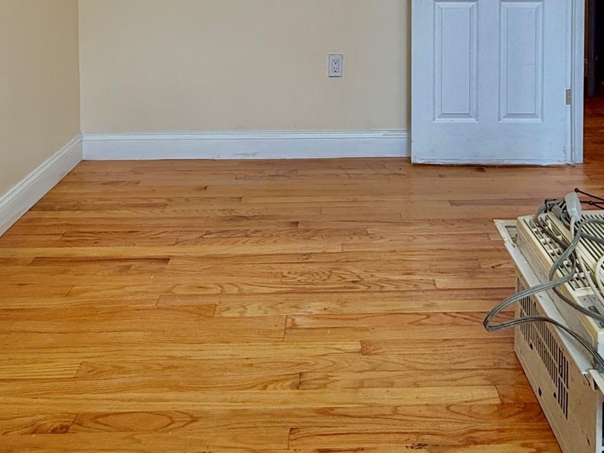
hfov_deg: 55.0
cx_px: 354
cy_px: -48
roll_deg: +0.6
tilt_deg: -1.6
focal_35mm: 33
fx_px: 576
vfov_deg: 36.3
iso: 80
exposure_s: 1/120
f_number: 2.2
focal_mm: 2.22
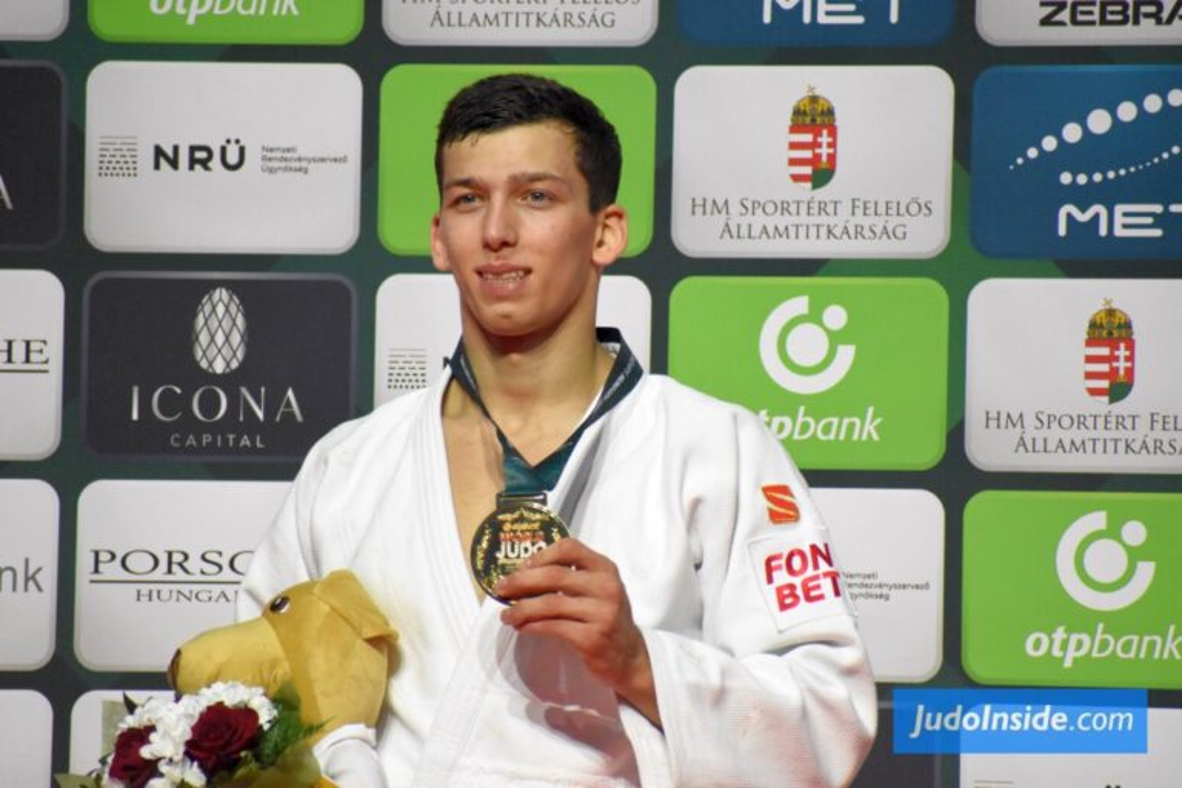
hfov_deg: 4.6
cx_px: 591
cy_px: 394
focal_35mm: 450
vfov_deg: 3.1
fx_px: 14774
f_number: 7.1
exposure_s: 1/640
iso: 6400
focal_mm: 300
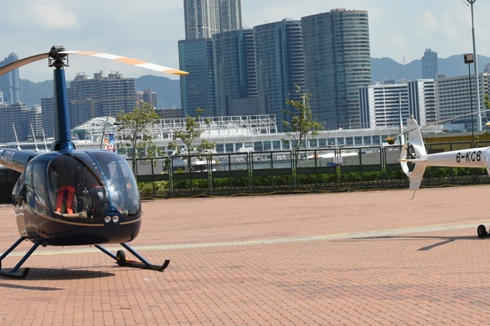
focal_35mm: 133
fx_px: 1810
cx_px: 282
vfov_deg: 10.2
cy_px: 22
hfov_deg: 15.4
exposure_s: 1/500
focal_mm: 70
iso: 500
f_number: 10
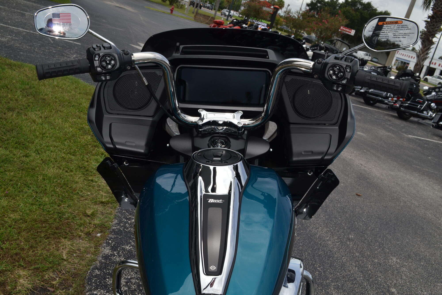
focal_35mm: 36
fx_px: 442
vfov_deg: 36.9
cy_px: 148
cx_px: 221
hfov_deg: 53.1
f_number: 10
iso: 100
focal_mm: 24
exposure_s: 1/200
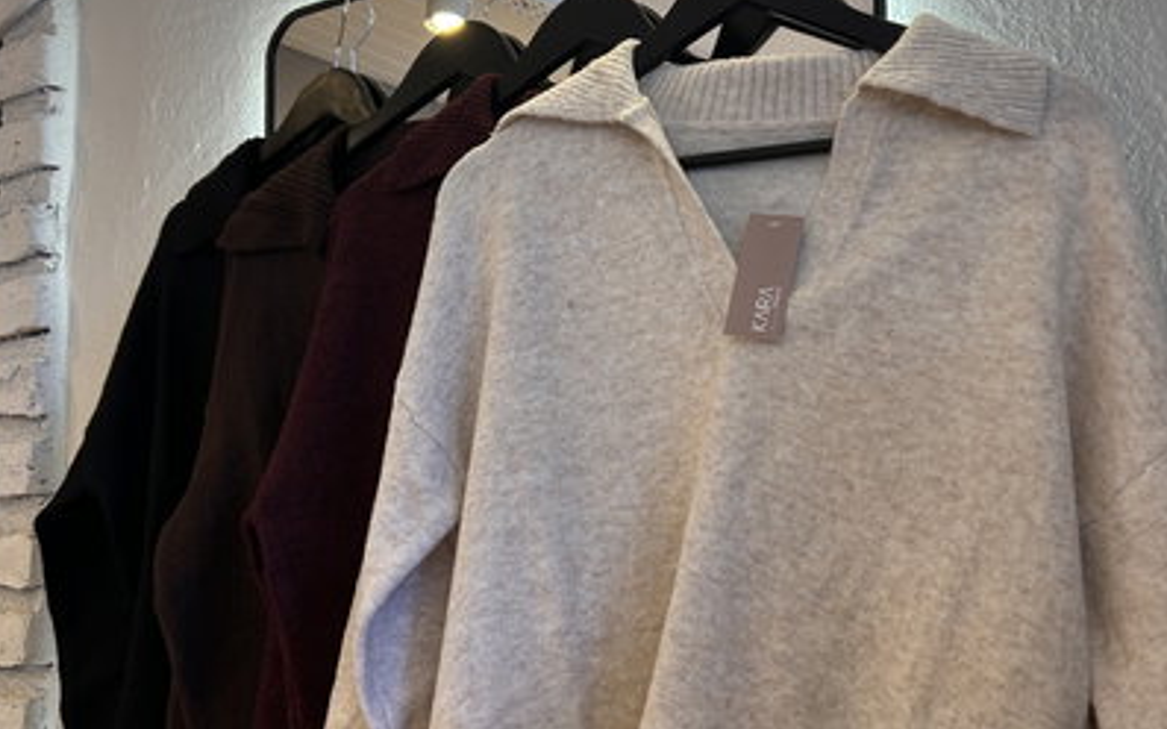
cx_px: 585
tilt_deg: +4.3
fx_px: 1177
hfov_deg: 52.8
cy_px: 363
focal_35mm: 37
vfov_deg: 34.4
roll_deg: +0.4
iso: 125
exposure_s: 1/113
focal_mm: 5.7
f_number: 1.5
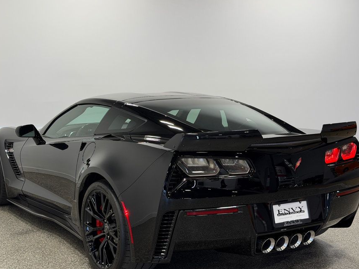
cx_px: 175
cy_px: 157
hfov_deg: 33.8
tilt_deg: -8.1
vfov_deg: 25.6
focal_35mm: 57
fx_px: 591
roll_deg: +0.5
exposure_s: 1/213
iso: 50
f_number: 1.78
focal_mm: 6.76
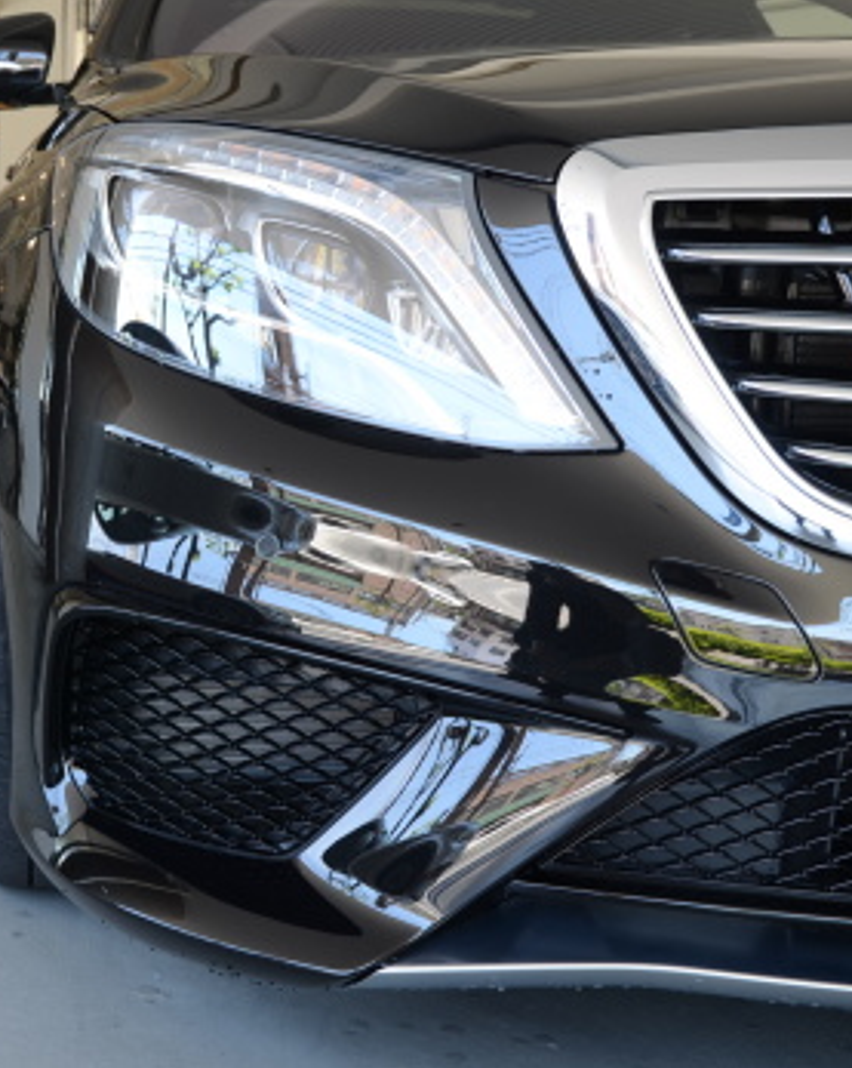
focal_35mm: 54
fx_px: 1695
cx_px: 178
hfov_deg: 27.7
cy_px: 537
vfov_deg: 34.9
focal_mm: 25
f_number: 5.6
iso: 100
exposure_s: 1/13
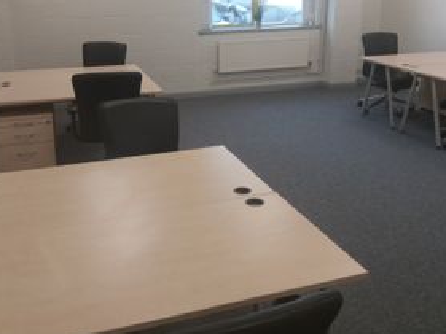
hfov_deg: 46.8
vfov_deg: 35.5
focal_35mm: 40
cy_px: 107
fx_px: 515
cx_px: 231
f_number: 1.9
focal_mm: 3.7
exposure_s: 1/100
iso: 100
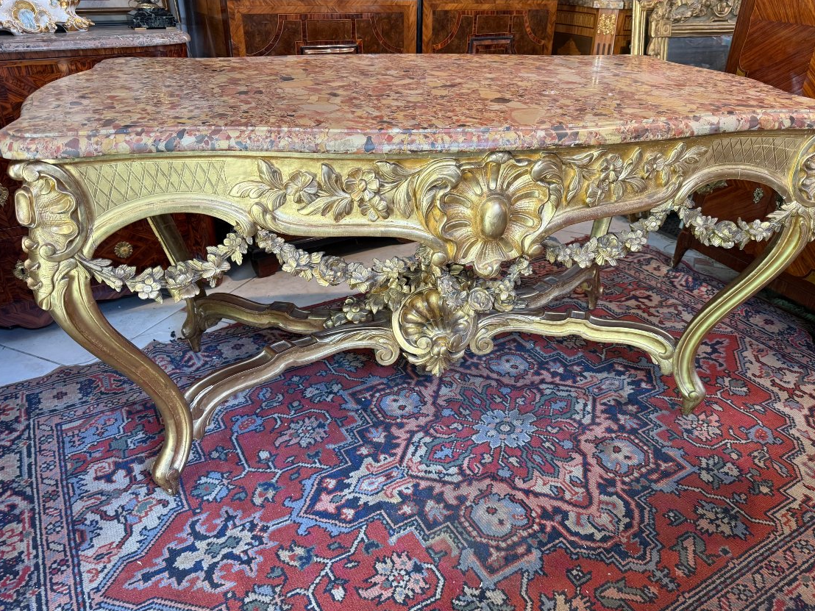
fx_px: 612
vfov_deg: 53.1
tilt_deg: -28.6
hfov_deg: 67.2
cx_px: 433
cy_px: 307
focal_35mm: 26
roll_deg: -1.1
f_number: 1.78
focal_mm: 6.76
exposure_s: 1/50
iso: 160
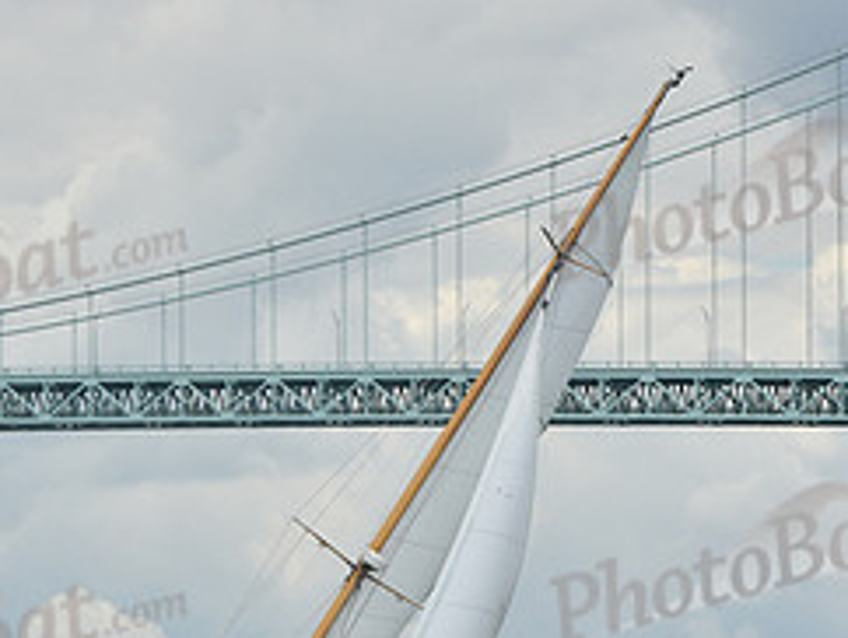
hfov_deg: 4.9
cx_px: 370
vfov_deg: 3.7
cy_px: 424
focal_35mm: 403
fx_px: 9882
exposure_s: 1/1000
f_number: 7.1
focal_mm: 175
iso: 250
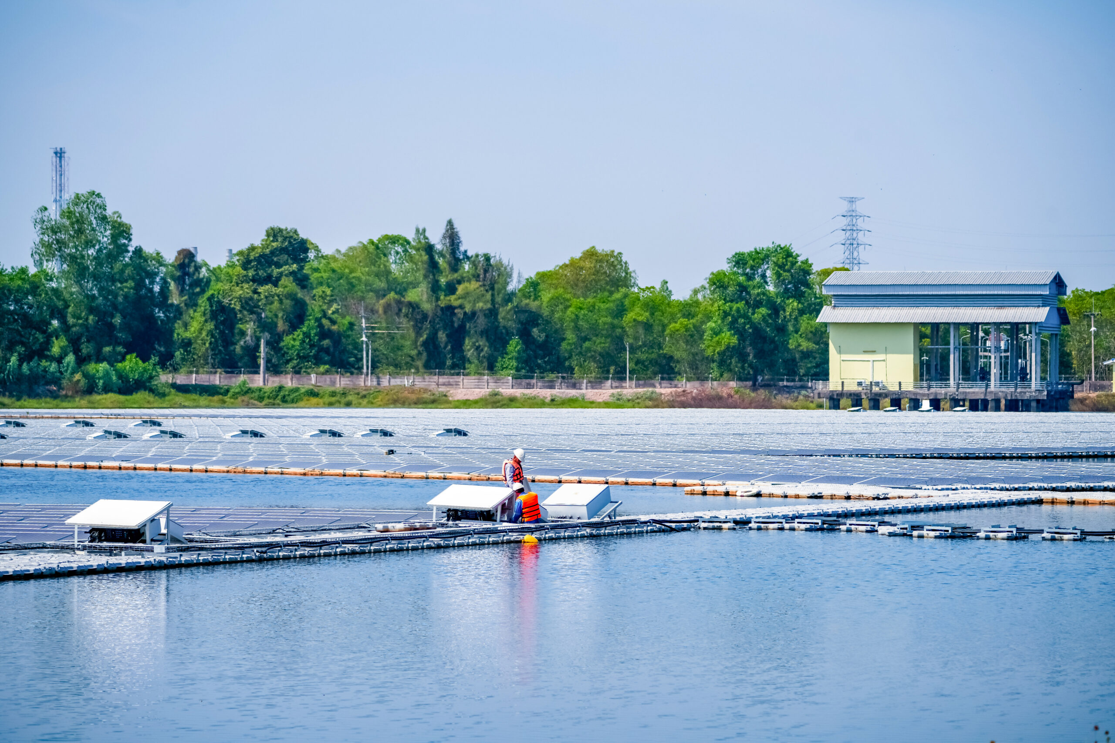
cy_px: 372
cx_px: 558
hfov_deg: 15.0
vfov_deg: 10.1
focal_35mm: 136
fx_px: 4221
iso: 160
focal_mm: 136.3
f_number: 5.6
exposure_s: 1/1025
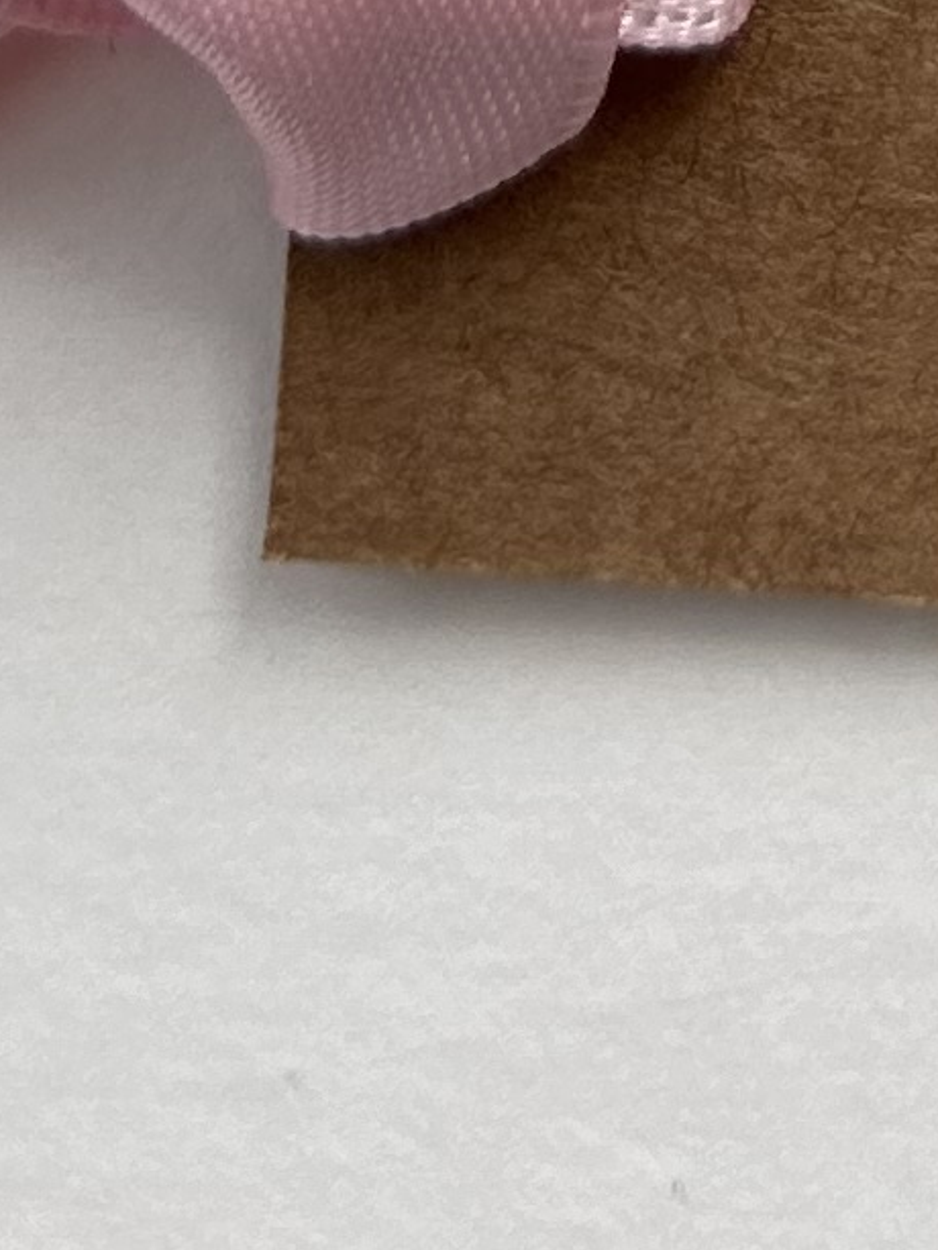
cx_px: 1535
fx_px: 6176
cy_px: -2598
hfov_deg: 8.4
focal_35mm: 171
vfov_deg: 9.1
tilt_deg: -80.8
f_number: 1.5
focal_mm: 5.7
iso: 50
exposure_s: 1/780
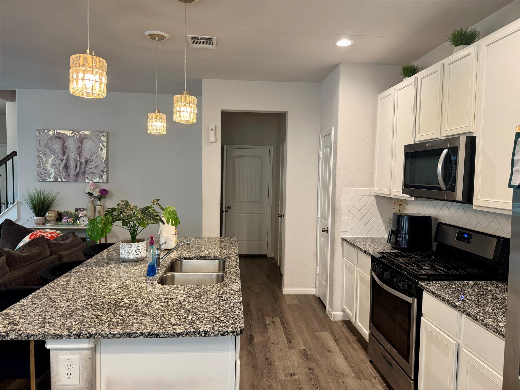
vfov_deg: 56.8
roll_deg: -0.8
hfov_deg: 71.6
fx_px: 361
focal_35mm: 24
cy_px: 195
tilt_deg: -4.7
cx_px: 260
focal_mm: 6.76
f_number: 1.78
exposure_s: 1/60
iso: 200
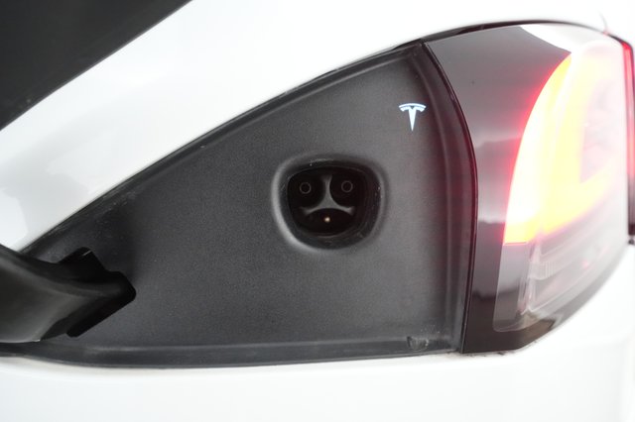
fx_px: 423
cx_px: 318
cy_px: 211
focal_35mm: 24
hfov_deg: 73.8
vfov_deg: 53.1
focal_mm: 24
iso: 10000
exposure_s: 1/200
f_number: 4.5
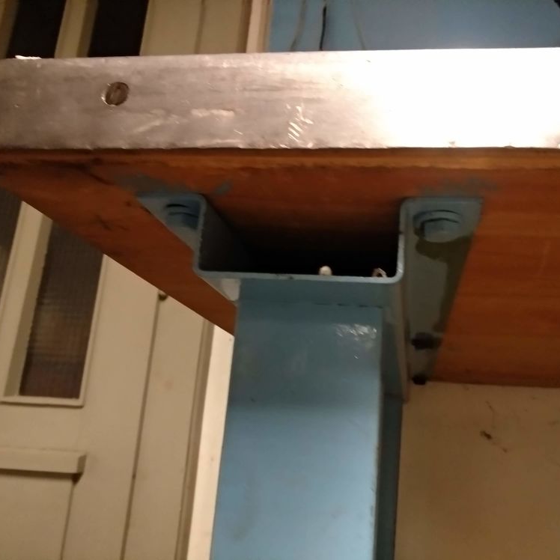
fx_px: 476
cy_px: 280
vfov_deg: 60.9
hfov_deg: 60.5
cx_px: 332
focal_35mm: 26
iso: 1250
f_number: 2.2
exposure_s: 1/20
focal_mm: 3.81
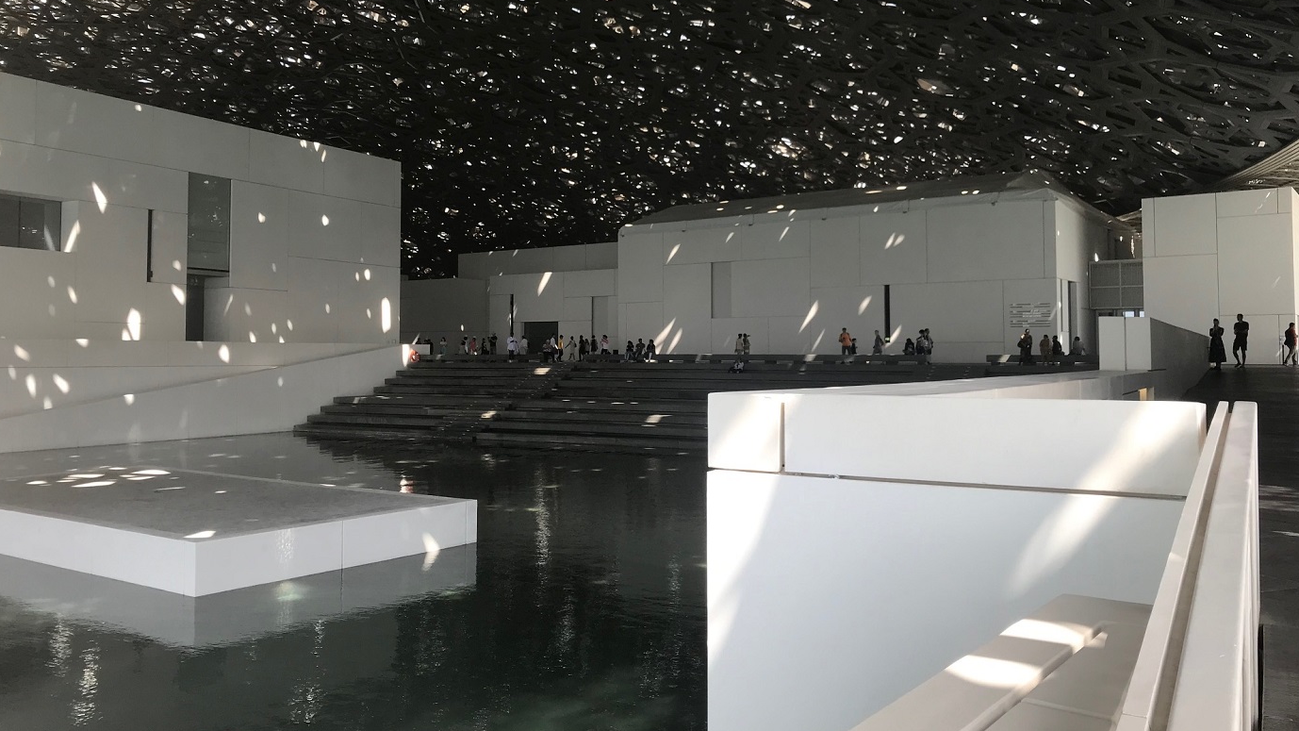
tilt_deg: +3.3
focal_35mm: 31
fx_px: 1068
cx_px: 642
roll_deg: +0.5
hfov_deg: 62.6
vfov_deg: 37.7
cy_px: 315
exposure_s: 1/529
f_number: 1.8
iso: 20
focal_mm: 3.99
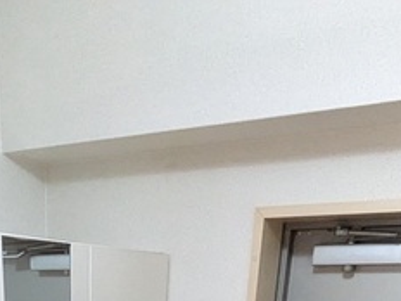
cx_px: 100
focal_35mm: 58
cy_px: 619
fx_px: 672
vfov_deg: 17.3
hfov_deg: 32.6
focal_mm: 1.83
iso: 783
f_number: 2.2
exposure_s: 1/60
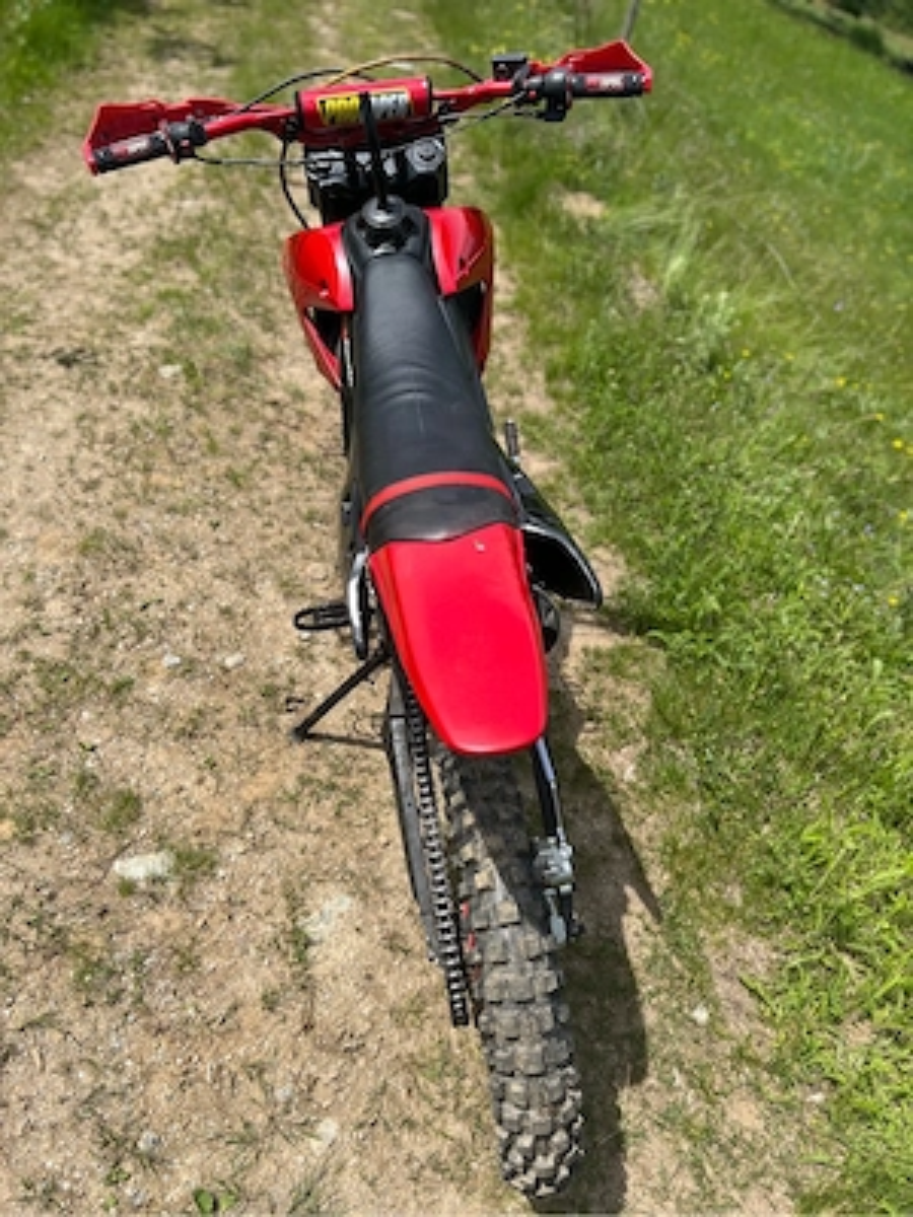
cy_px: 608
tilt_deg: -43.4
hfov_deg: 53.1
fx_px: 914
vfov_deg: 67.3
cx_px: 456
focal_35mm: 26
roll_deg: -13.4
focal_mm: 5.7
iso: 50
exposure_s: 1/2045
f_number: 1.5
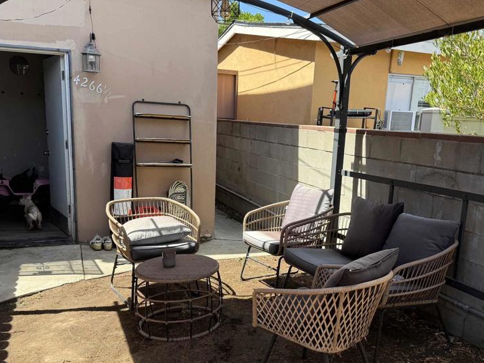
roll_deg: -1.8
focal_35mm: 34
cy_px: 220
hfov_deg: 54.0
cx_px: 251
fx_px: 475
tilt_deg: -11.6
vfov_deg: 41.6
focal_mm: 6.76
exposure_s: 1/1493
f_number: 1.78
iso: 100
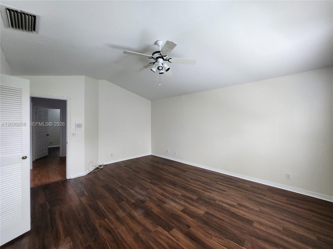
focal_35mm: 13
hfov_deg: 106.2
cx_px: 166
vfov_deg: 89.9
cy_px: 124
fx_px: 125
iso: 250
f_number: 2.2
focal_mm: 1.74
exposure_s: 1/60
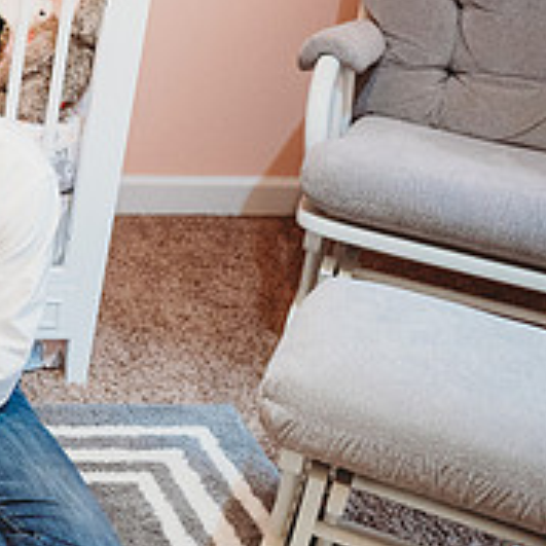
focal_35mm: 67
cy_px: 171
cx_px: -210
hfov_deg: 22.3
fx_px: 1196
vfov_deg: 25.6
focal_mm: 24
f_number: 1.8
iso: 1250
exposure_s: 1/160
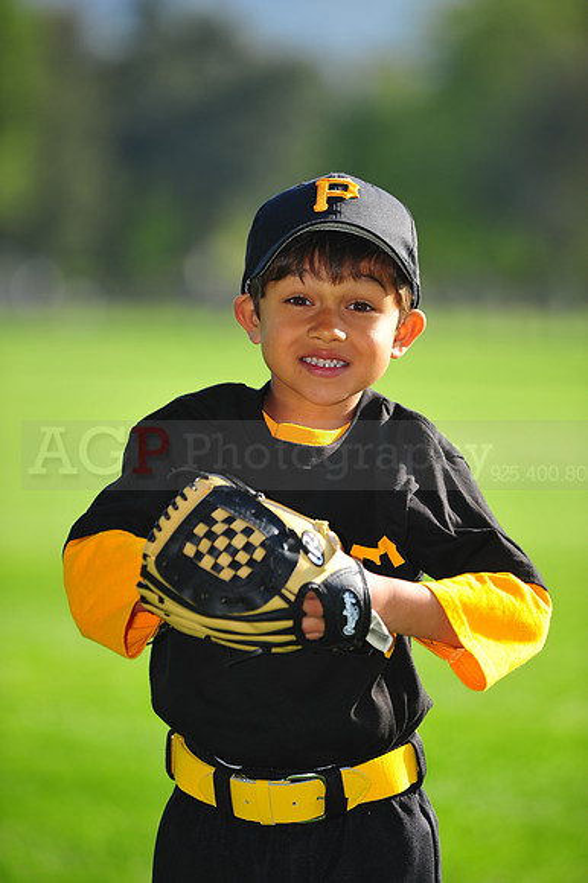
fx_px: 4905
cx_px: 294
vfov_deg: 10.3
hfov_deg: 6.9
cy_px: 442
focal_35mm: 200
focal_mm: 200
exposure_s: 1/800
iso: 200
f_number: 4
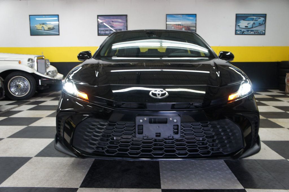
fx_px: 253
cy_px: 96
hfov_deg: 59.5
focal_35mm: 32
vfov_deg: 41.7
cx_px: 144
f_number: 4
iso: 250
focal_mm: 21
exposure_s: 1/40
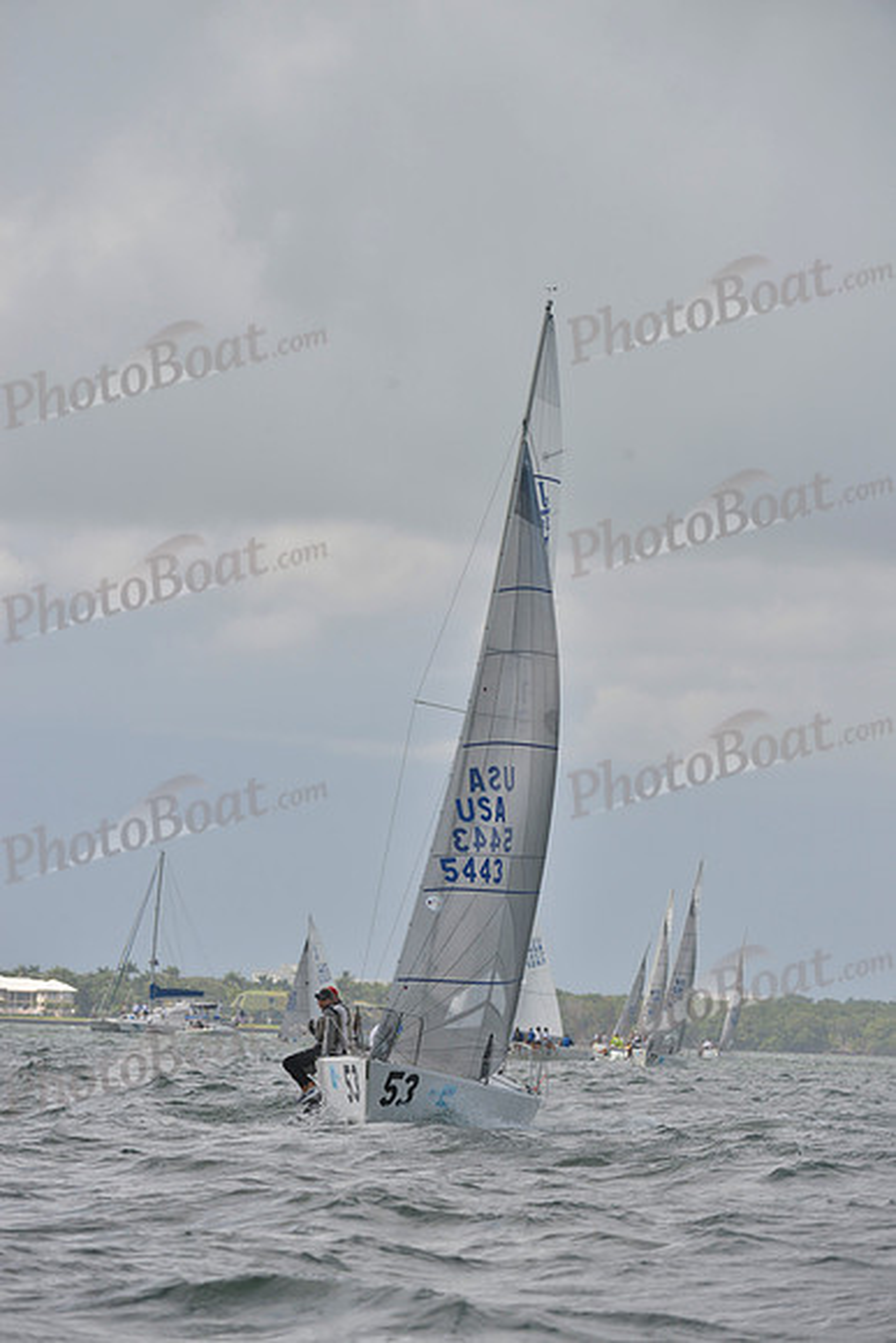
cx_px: 448
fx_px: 8954
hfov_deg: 5.7
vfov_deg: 8.6
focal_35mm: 240
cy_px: 672
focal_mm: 240
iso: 400
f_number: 9
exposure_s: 1/1250
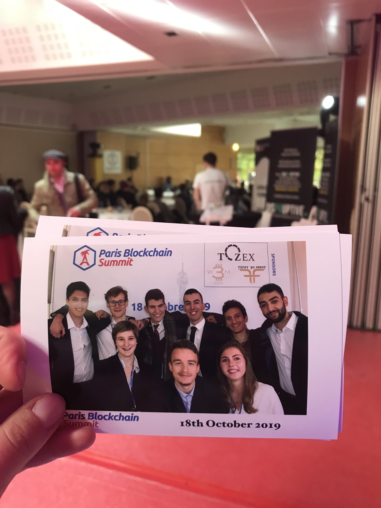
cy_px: 254
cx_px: 190
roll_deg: -1.2
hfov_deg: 49.7
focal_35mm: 28
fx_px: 411
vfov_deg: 63.4
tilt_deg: -9.3
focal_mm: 3.99
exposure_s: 1/17
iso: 40
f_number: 1.8
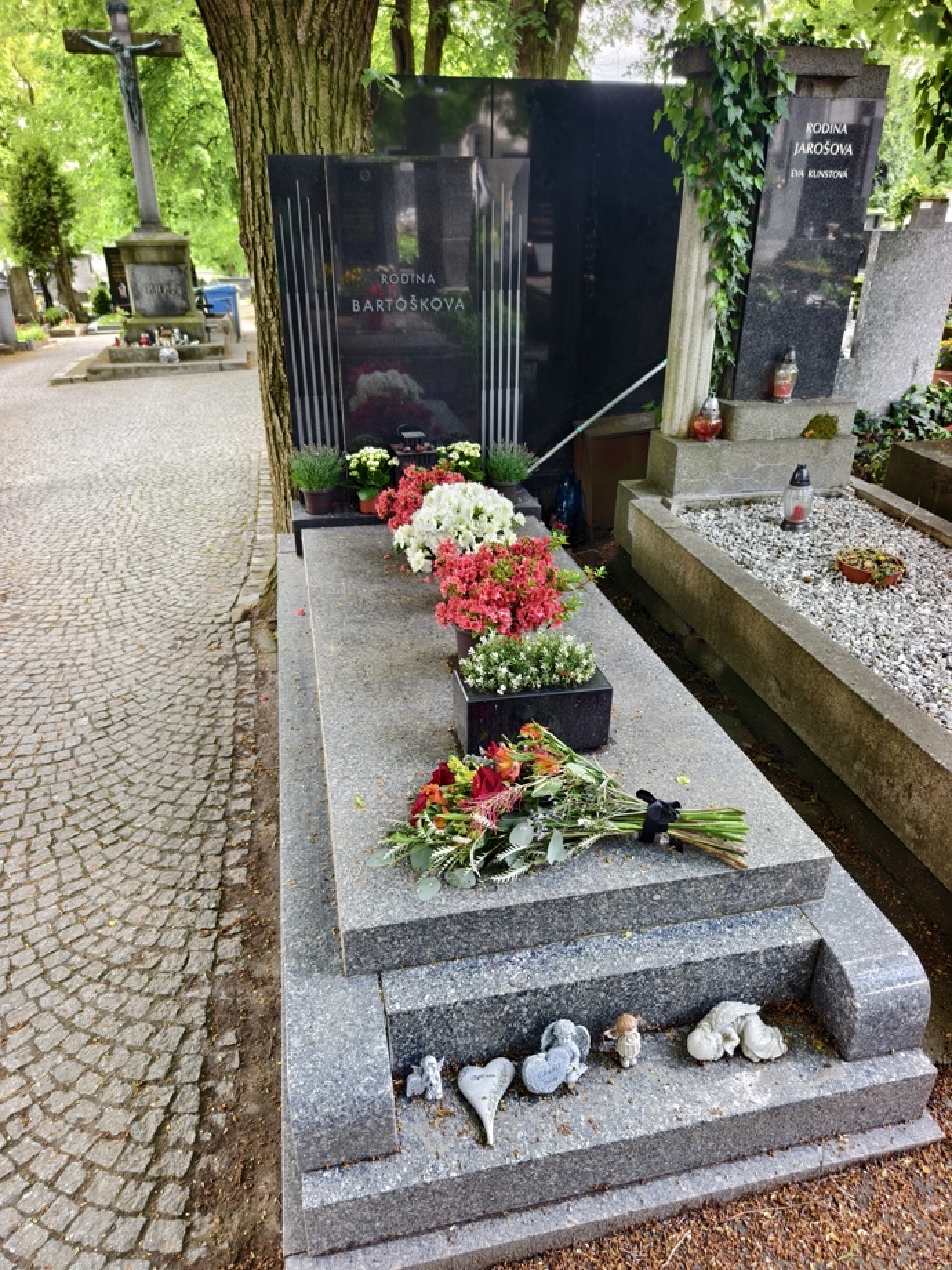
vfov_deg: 73.9
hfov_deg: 58.9
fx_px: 843
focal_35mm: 23
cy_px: 635
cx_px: 476
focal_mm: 8.67
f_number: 1.75
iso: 62
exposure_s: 1/100
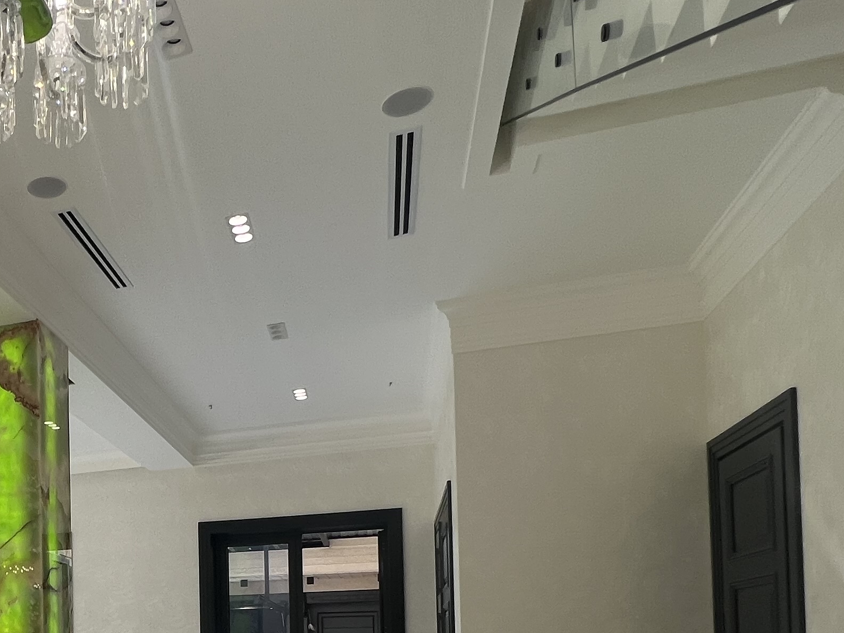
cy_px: 639
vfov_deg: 38.0
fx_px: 805
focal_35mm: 33
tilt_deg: +1.4
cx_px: 35
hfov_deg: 47.6
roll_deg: +1.6
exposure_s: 1/159
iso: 32
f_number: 1.8
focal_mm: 1.57
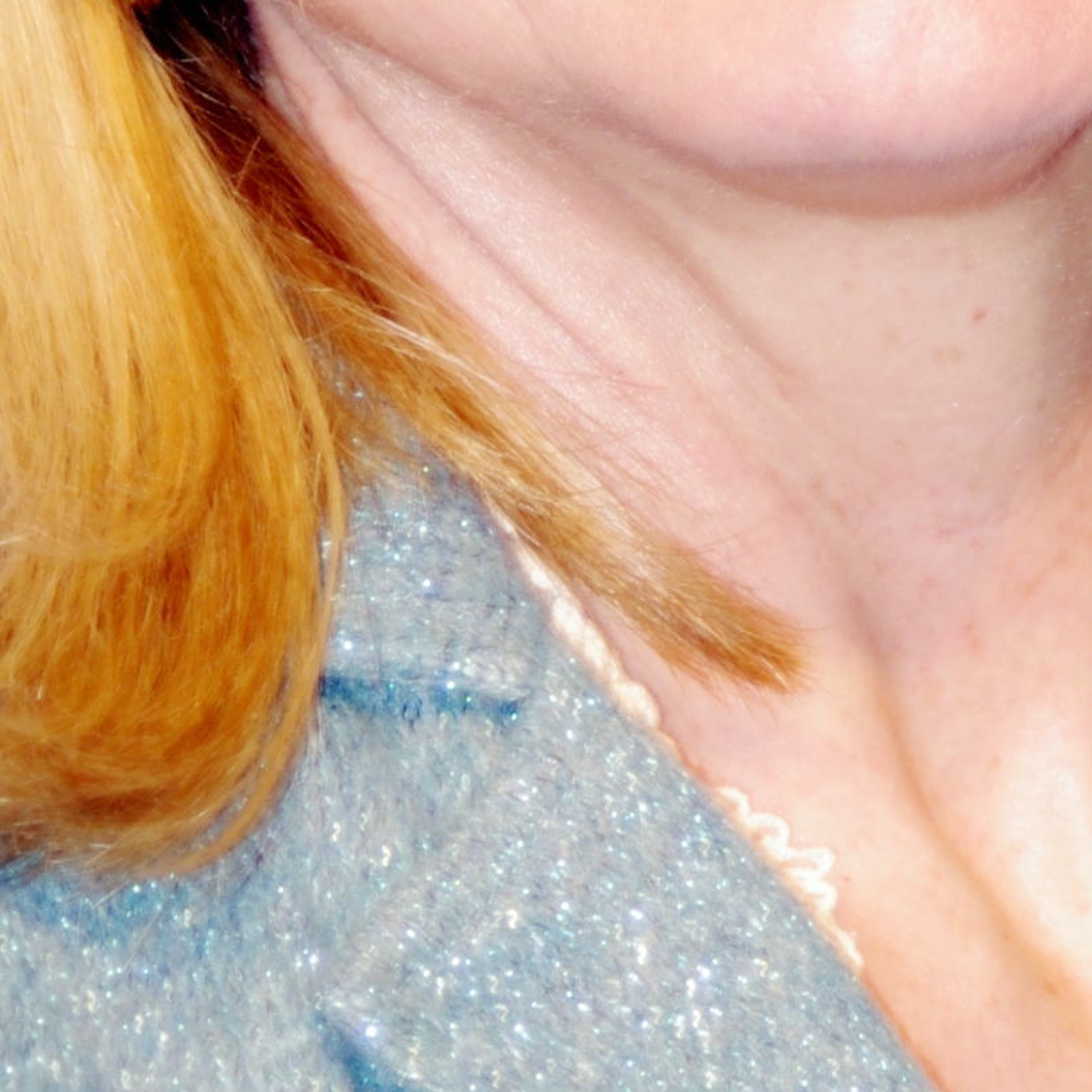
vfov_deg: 3.0
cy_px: 278
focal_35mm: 590
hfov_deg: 3.0
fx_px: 21057
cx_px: 809
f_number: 4
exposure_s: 1/50
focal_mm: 87.5
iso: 200
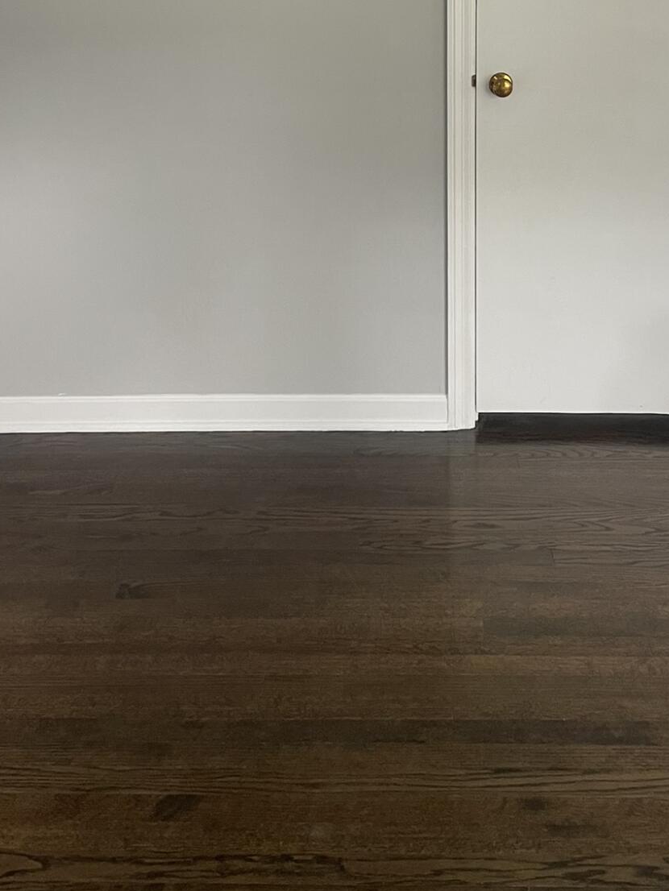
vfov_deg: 38.0
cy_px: 109
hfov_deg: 30.9
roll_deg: +0.0
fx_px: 1211
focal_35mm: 47
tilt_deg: -11.4
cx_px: 353
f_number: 1.6
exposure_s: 1/93
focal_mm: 4.2
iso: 125
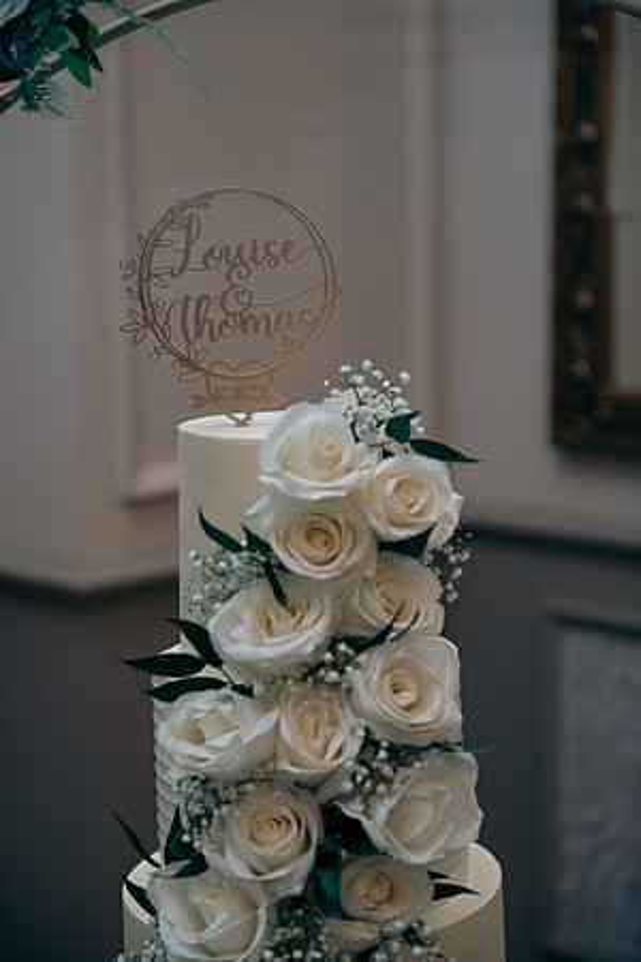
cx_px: 320
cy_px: 481
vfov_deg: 28.8
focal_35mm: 70
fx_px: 1869
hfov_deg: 19.5
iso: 1000
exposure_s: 1/160
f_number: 3.5
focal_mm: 70
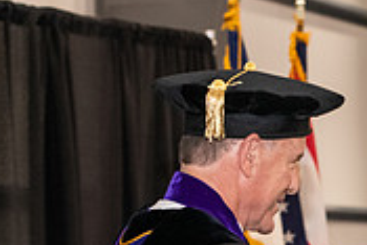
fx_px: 2367
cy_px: 311
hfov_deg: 8.7
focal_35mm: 232
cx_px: 463
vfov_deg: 5.9
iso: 2500
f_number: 5
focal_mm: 70
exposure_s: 1/200
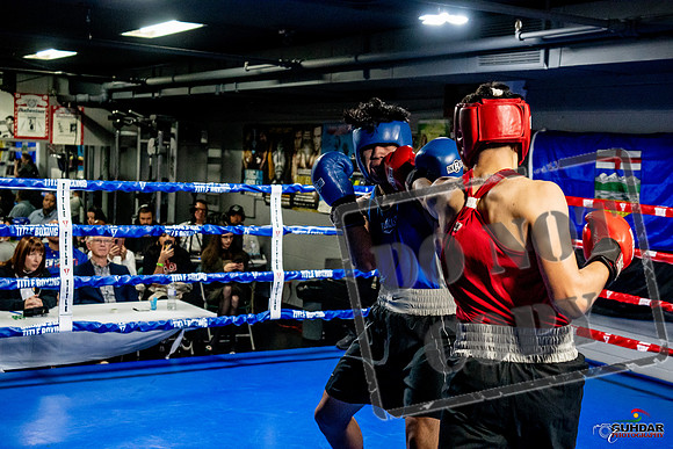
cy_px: 224
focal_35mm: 52
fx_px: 972
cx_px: 336
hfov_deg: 38.2
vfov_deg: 26.0
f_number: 2.8
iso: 5000
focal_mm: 35
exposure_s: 1/800
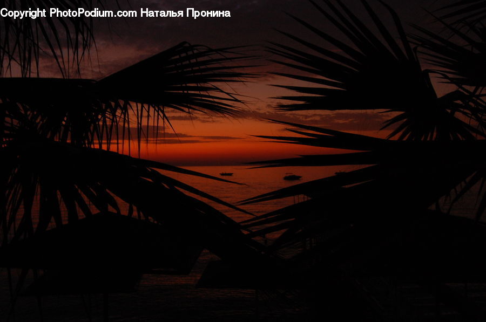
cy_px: 161
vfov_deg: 36.8
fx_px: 485
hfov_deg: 53.2
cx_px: 243
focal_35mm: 36
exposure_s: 1/15
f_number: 10
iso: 800
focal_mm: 24
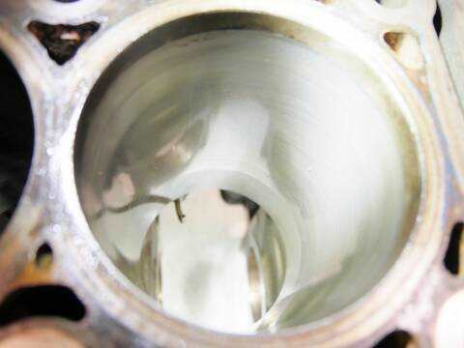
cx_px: 232
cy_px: 174
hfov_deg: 60.0
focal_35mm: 30
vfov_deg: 46.8
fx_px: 402
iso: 320
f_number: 3.8
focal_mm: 15
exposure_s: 1/60
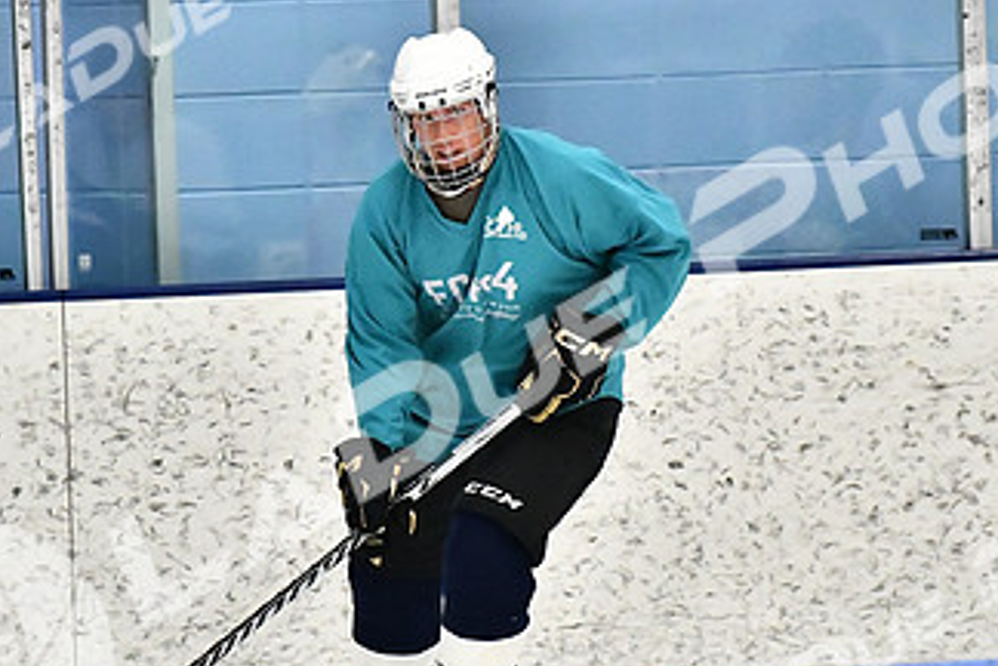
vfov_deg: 3.9
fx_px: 9674
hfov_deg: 5.9
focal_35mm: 349
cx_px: 521
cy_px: 344
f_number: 2.8
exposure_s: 1/1600
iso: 8000
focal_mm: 130
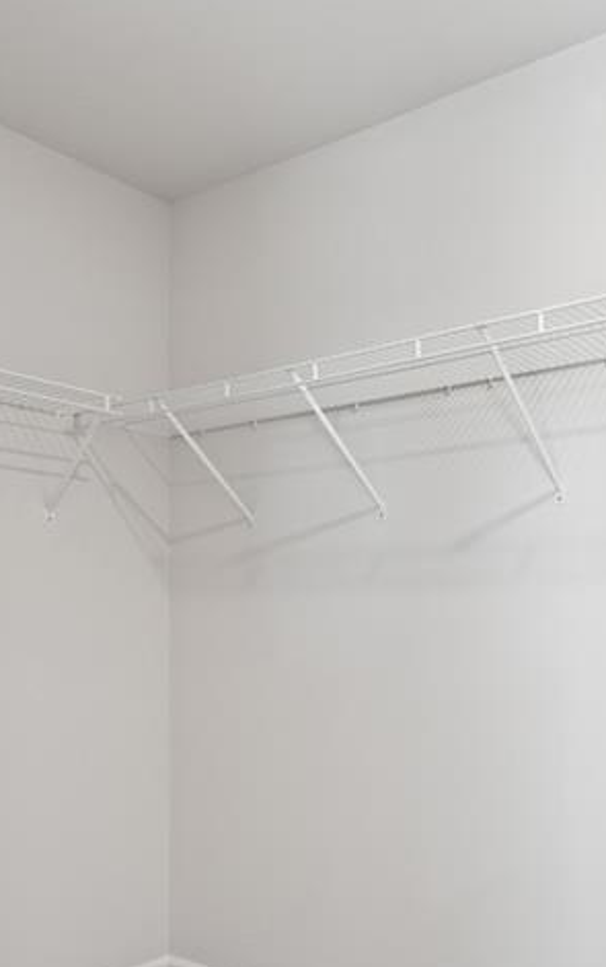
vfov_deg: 59.8
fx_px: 818
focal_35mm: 31
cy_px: 646
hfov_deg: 36.6
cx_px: 602
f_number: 9
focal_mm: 14
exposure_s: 1
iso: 100
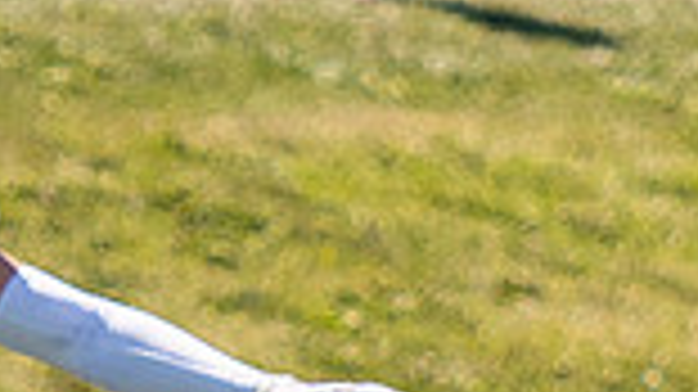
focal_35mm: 1751
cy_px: 670
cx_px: 1443
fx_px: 32391
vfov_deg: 0.7
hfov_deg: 1.2
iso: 160
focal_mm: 135
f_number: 2.8
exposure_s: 1/1600
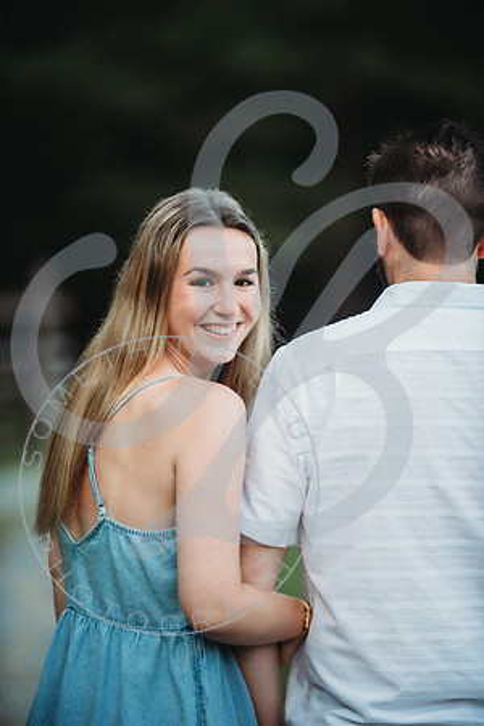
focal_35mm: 200
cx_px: 242
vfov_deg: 10.3
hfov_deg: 6.9
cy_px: 363
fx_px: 4033
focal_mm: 200
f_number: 2.8
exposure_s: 1/250
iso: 400
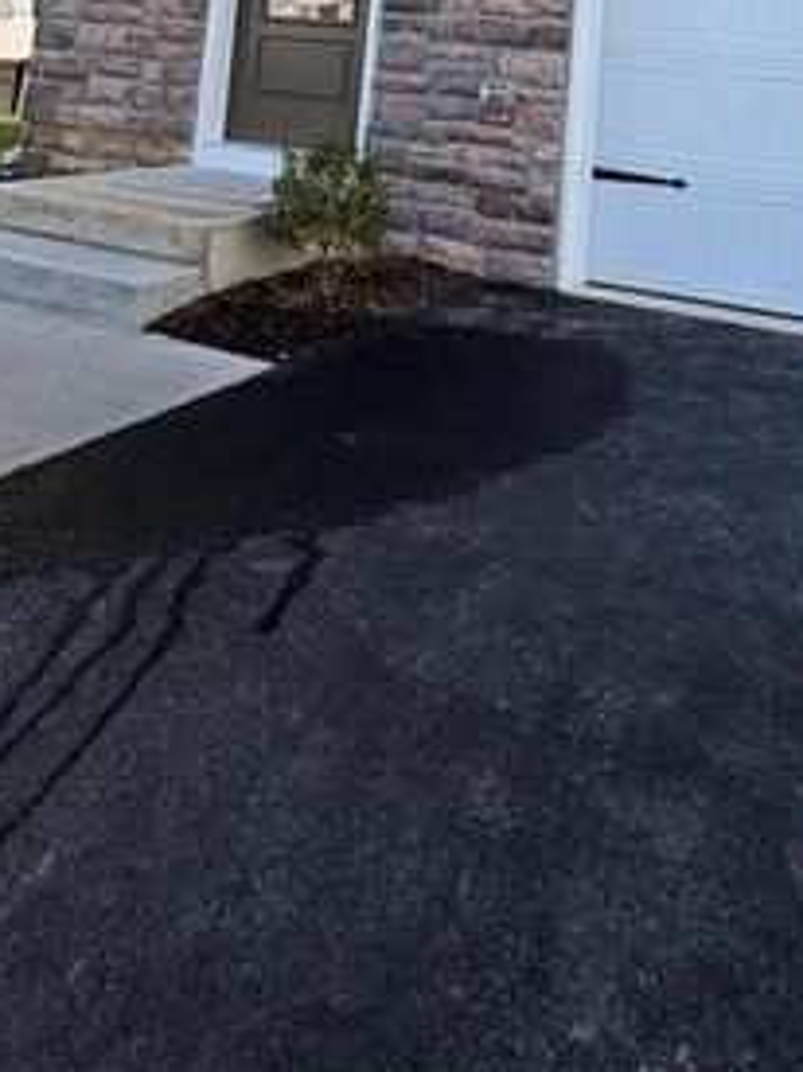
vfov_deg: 45.1
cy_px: -14
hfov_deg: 41.4
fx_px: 1052
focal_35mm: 34
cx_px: 518
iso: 50
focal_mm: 2.22
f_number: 2.2
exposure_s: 1/502
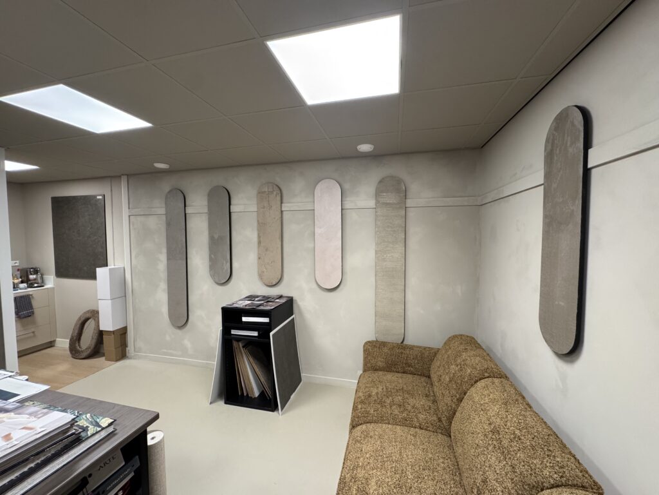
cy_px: 248
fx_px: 267
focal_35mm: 14
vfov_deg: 85.7
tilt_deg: -2.6
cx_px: 330
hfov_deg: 102.1
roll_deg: +0.6
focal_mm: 2.22
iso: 250
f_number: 2.2
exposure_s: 1/100
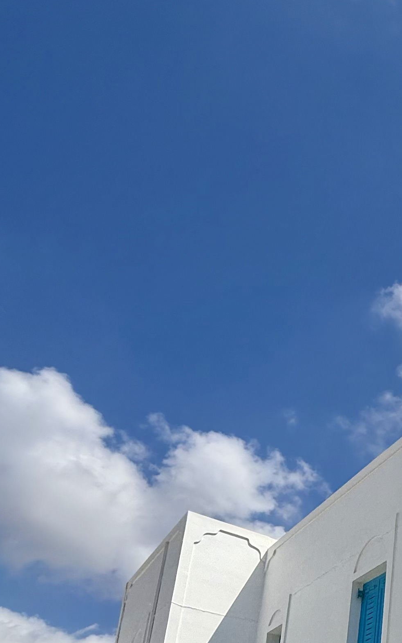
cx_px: 599
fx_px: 666
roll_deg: -0.5
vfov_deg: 43.1
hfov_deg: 25.5
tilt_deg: +17.2
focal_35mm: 38
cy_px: 665
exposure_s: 1/6173
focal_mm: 2.22
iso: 50
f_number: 2.2
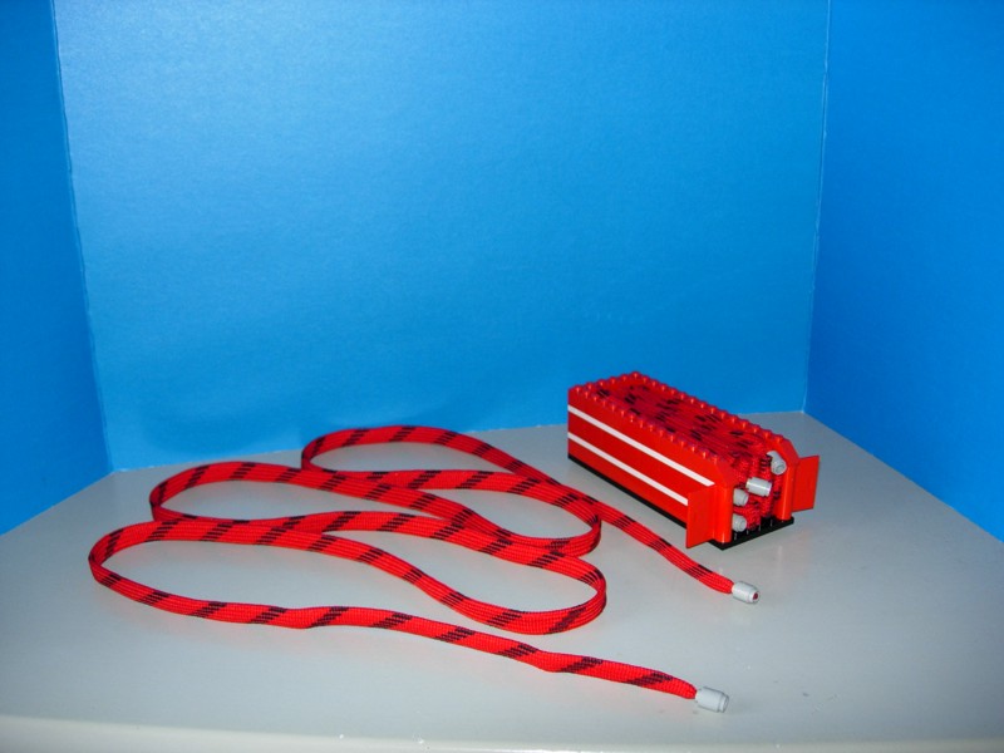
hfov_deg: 49.0
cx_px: 502
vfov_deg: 37.7
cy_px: 376
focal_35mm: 38
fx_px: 1102
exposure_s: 1/64
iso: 79
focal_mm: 7.8
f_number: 2.8
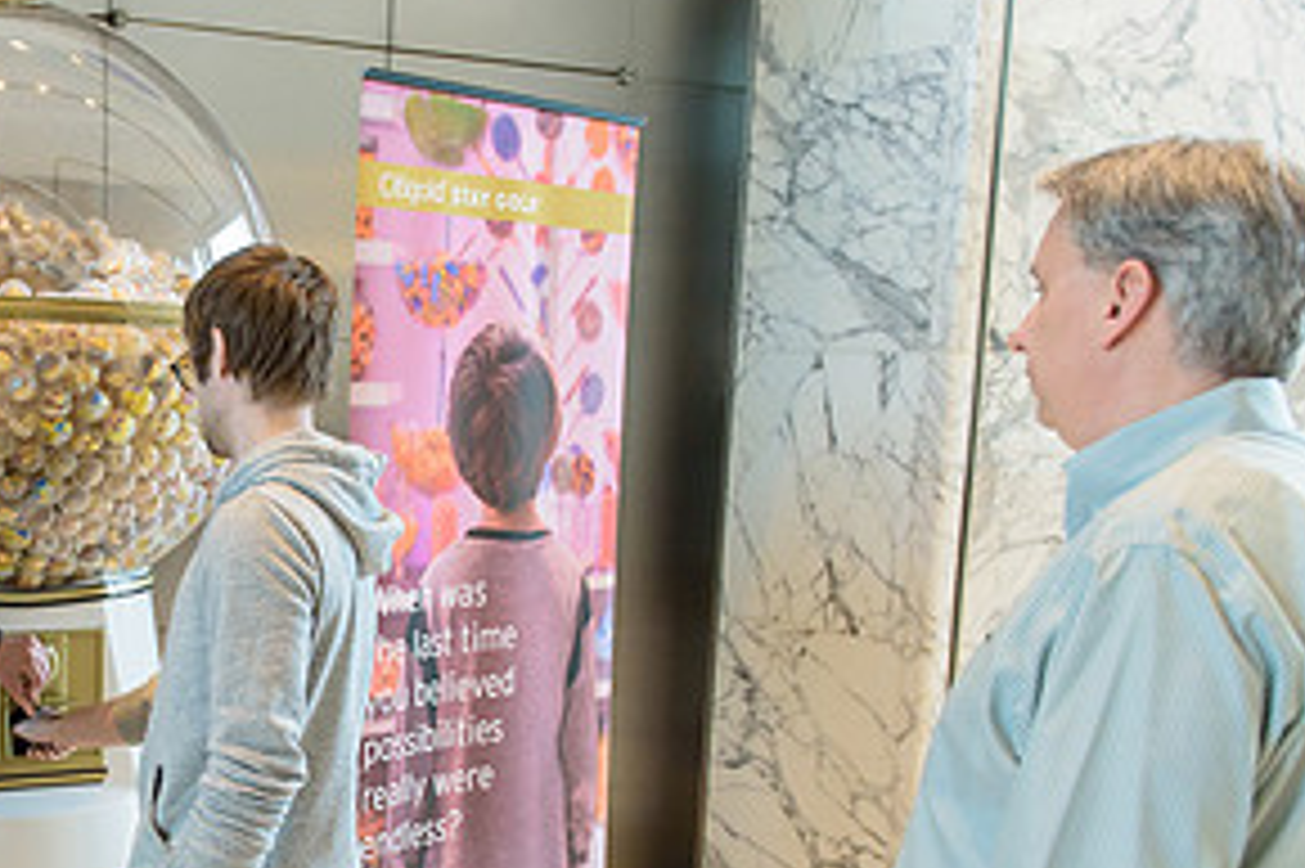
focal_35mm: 52
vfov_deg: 25.7
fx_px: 1884
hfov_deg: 36.1
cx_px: 158
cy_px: 623
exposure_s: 1/125
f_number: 3.2
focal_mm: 26
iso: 1600
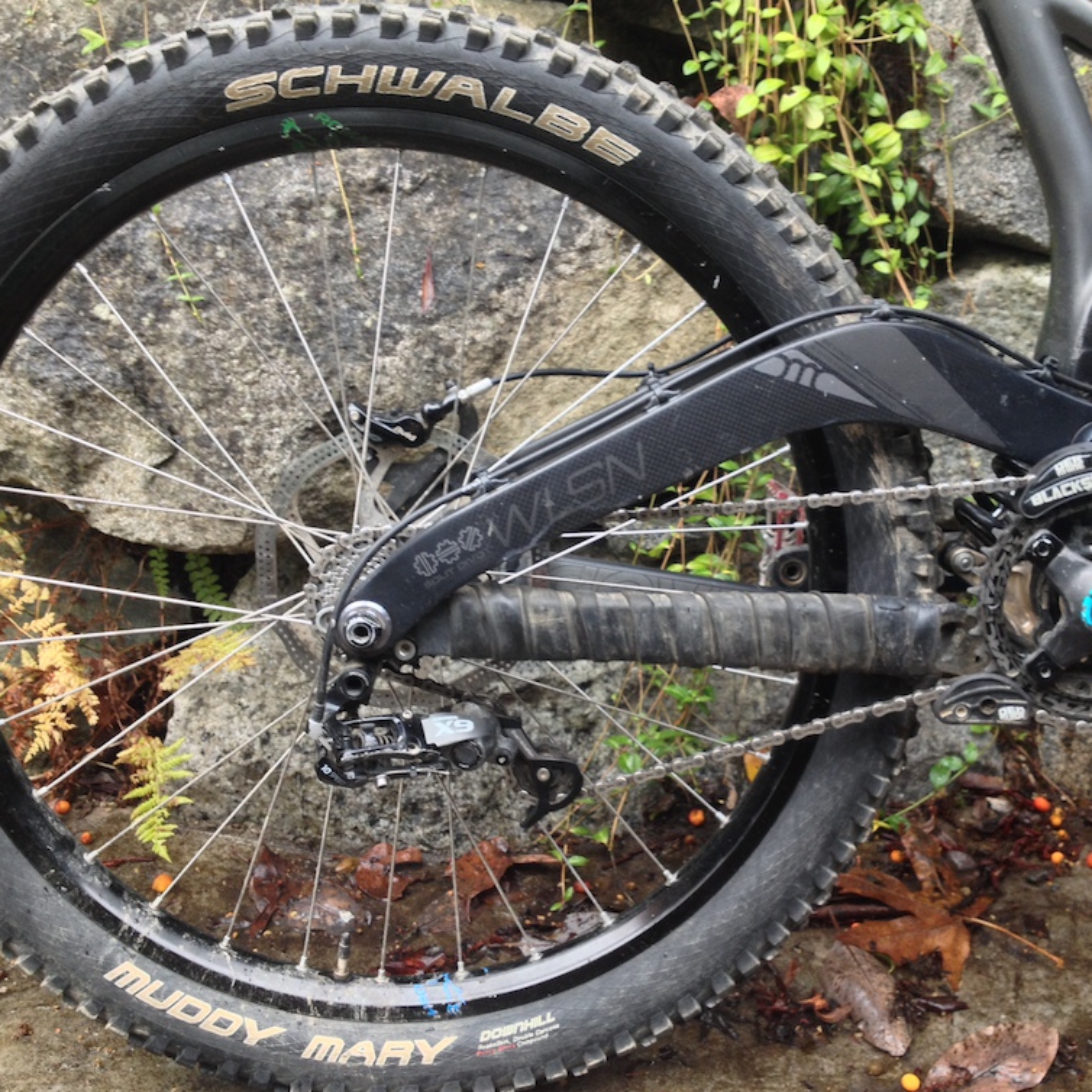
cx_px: 646
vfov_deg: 40.0
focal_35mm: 42
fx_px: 1499
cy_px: 547
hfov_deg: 39.9
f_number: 2.4
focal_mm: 4.28
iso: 64
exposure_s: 1/20
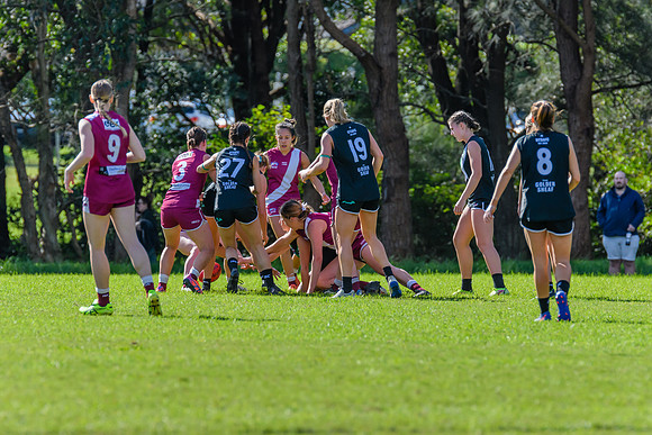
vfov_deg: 2.7
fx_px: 9224
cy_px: 247
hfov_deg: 4.0
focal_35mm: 509
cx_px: 329
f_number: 8
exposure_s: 1/1250
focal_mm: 420
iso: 800
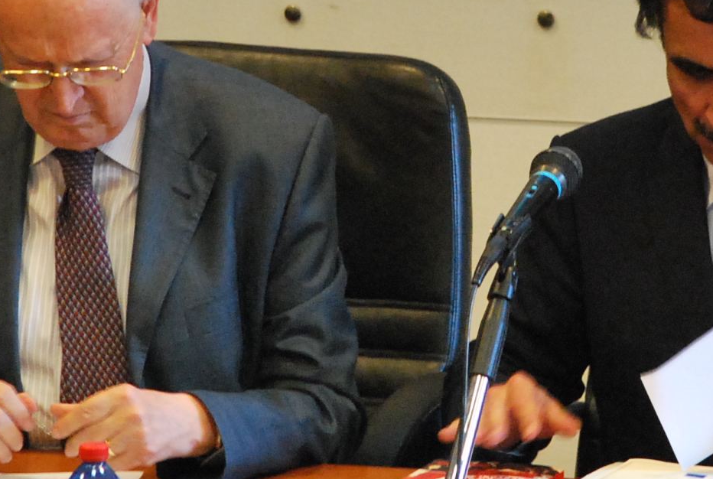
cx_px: 488
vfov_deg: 1.9
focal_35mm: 723
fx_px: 14343
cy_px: -46
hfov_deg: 2.8
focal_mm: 155
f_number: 5
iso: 1600
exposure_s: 1/60
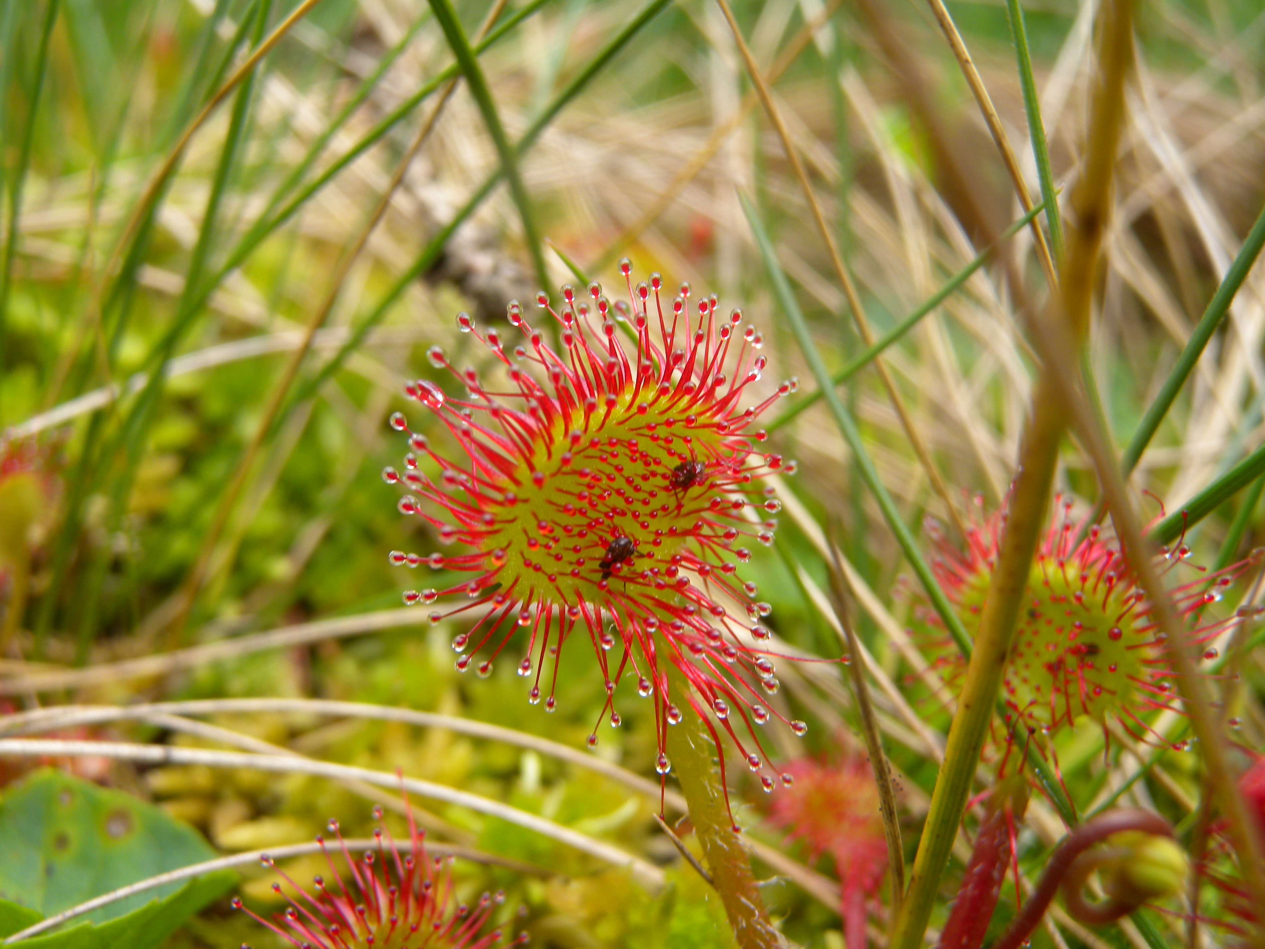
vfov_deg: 45.4
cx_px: 590
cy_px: 511
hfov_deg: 58.3
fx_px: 1133
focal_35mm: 31
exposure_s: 1/115
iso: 64
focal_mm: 6
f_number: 4.1
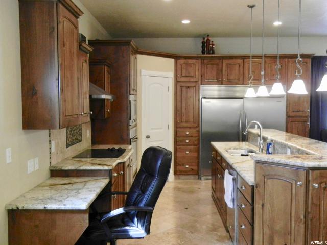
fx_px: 321
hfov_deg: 54.0
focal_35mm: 34
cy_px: 122
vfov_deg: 41.8
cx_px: 164
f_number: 3.6
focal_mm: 6.2
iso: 640
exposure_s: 1/71.8
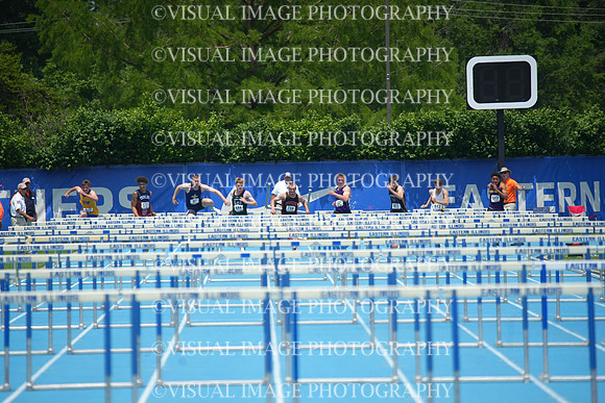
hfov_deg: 6.2
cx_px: 302
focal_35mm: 330
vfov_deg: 4.2
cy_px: 202
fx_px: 5547
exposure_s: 1/2500
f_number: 5.6
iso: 400
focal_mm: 330
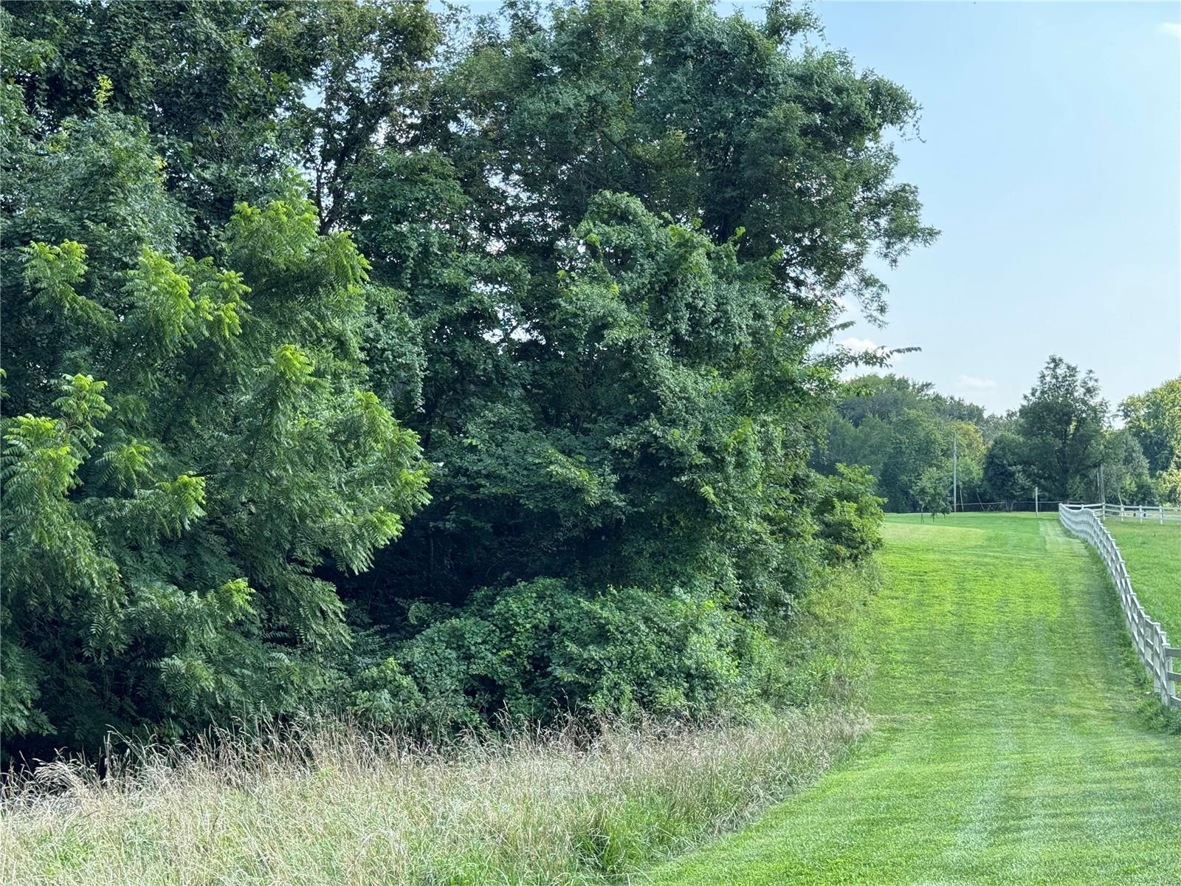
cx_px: 590
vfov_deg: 30.3
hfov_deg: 39.7
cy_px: 443
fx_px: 1638
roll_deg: +0.3
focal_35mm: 48
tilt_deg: +3.2
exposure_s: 1/658
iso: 64
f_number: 1.78
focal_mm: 6.76
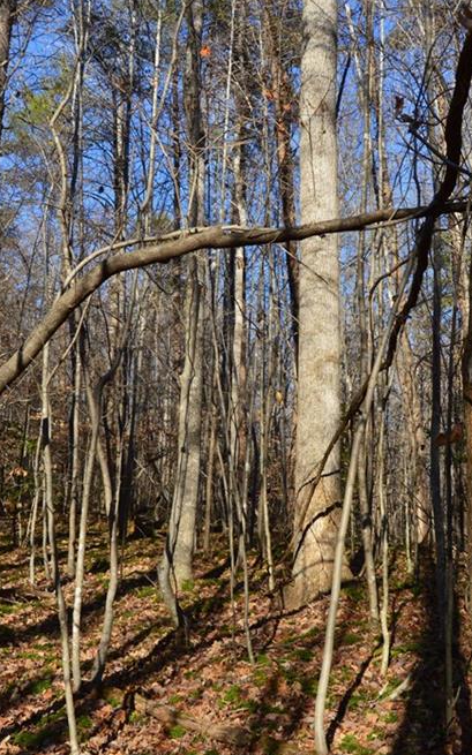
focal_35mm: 43
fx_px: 886
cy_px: 371
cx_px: 286
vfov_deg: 46.2
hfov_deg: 29.8
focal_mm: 18
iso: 400
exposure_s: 1/250
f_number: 10
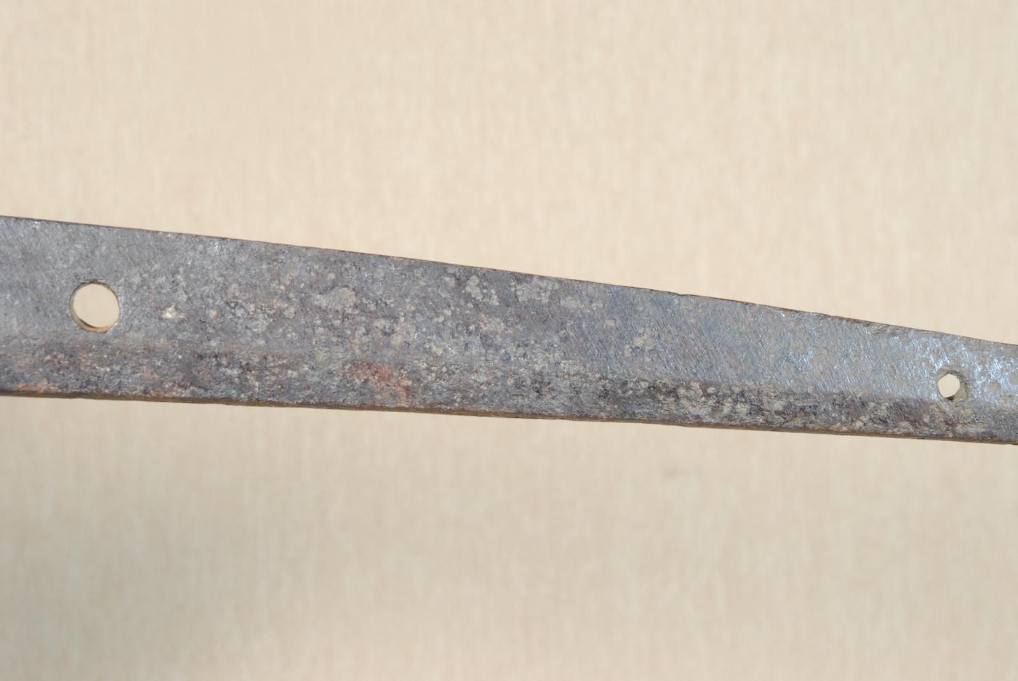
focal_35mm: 99
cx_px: 509
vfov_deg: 13.9
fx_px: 2803
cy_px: 340
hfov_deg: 20.6
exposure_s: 1/2
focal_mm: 66
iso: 400
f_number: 11
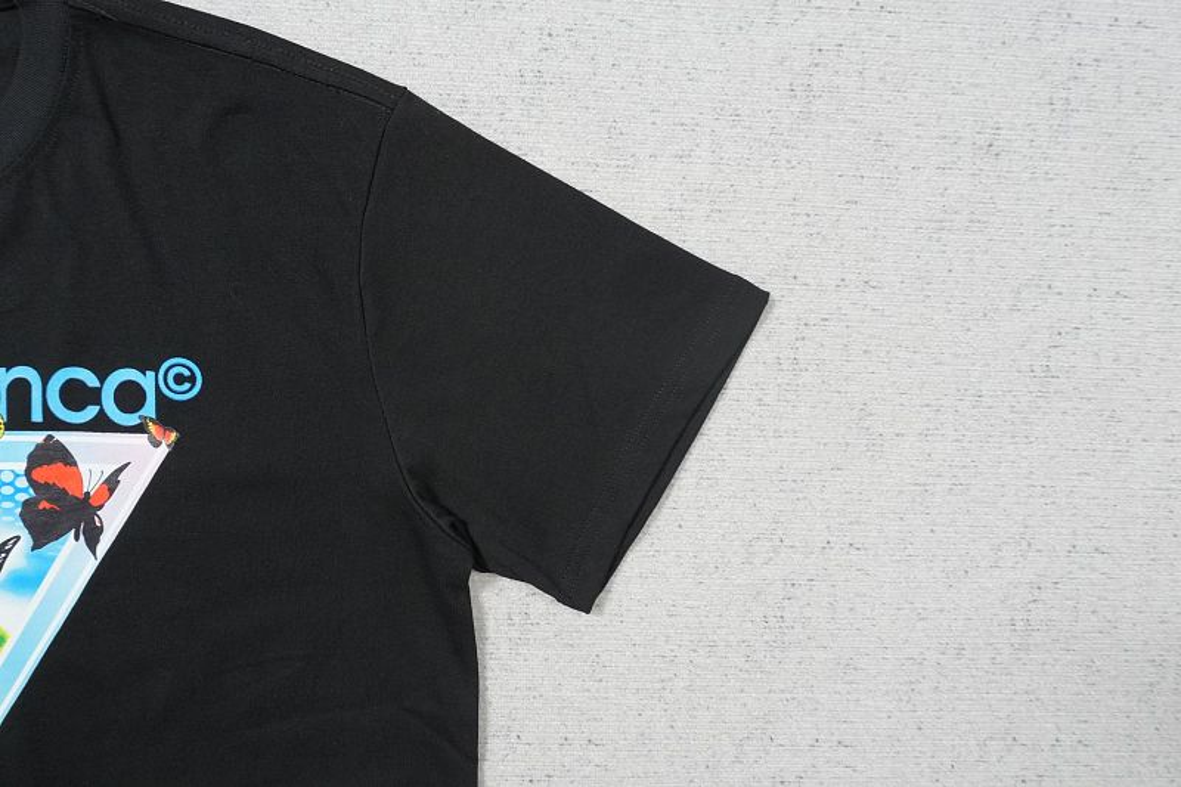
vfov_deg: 50.4
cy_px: 394
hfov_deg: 70.4
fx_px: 836
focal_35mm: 26
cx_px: 590
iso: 1600
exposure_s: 1/100
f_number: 10
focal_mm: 17
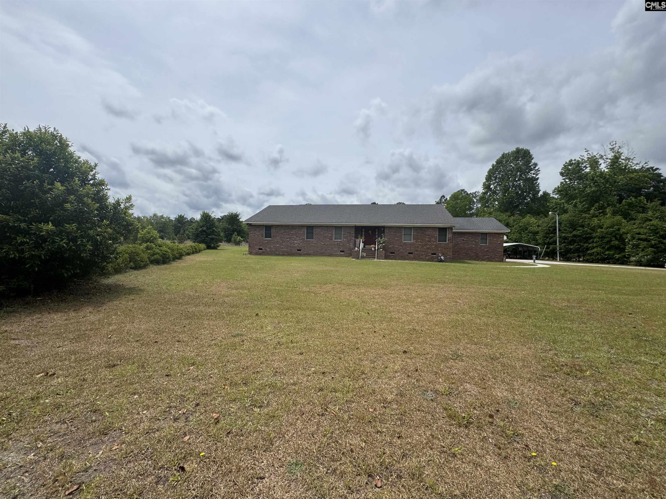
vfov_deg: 85.7
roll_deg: -1.4
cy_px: 250
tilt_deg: -1.1
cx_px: 333
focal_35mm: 14
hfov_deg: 102.1
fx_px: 269
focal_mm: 2.22
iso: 50
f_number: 2.2
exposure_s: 1/3906
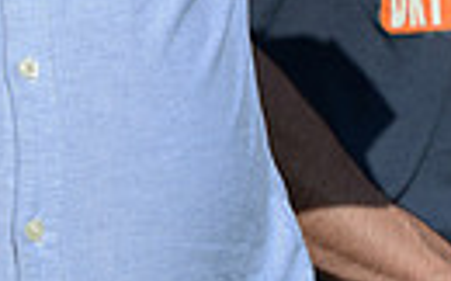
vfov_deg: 1.3
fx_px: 12833
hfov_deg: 2.0
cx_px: 59
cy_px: -314
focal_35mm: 1045
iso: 320
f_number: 4
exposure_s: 1/3200
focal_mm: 230
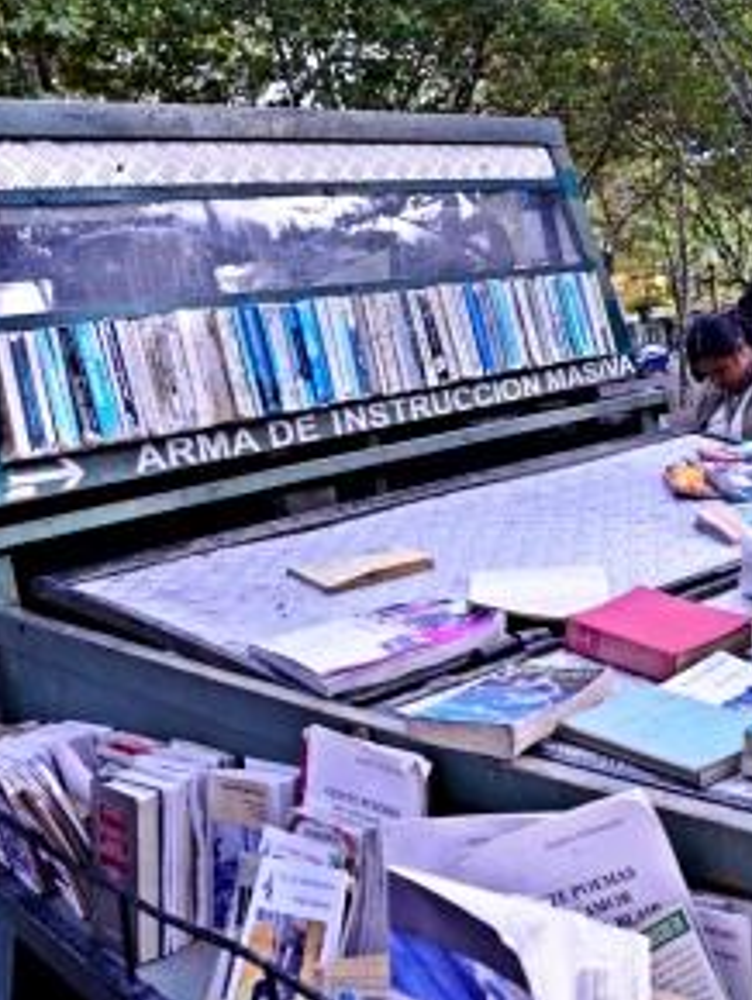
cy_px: 495
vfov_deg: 46.8
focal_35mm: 40
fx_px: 1157
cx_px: 631
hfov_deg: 34.6
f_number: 5.6
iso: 1000
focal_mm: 18
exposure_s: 1/800
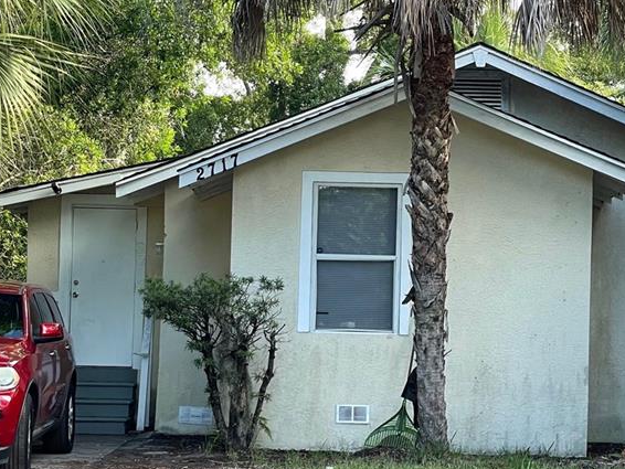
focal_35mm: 94
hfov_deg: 20.9
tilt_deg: +2.3
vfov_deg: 15.7
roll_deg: -1.1
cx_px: 301
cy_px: 280
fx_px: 1698
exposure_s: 1/122
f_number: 2
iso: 40
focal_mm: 6
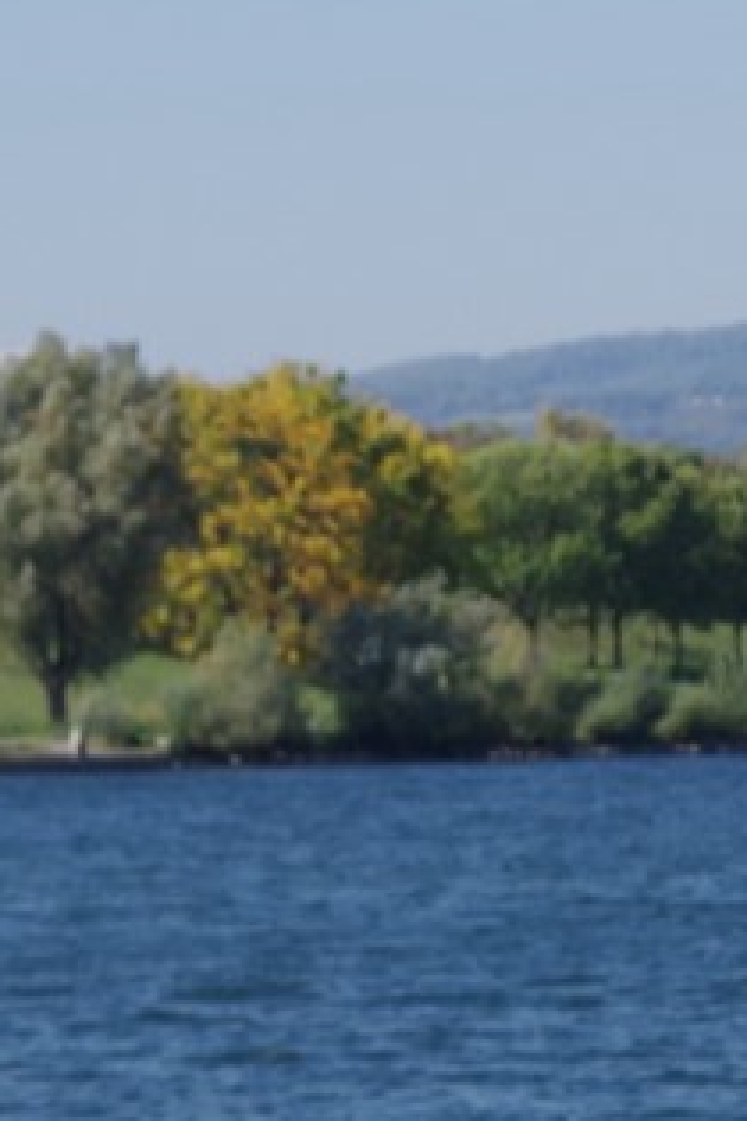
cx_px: 1487
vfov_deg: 6.2
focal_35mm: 333
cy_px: 589
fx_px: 10364
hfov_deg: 4.1
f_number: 9
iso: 200
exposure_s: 1/400
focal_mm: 50
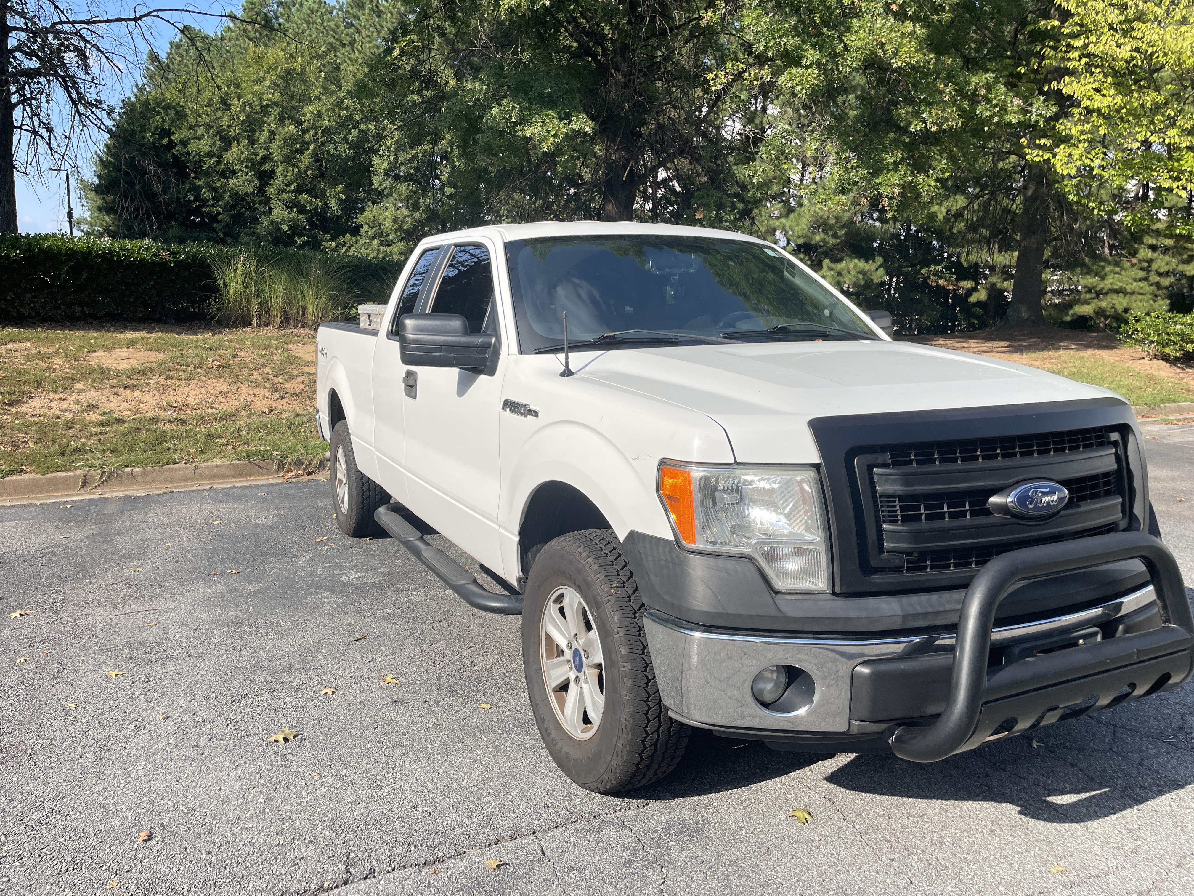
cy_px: 448
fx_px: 897
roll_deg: -0.6
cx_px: 597
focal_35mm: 26
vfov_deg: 53.1
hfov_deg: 67.3
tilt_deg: -8.2
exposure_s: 1/2451
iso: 32
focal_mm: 4.2
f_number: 1.6
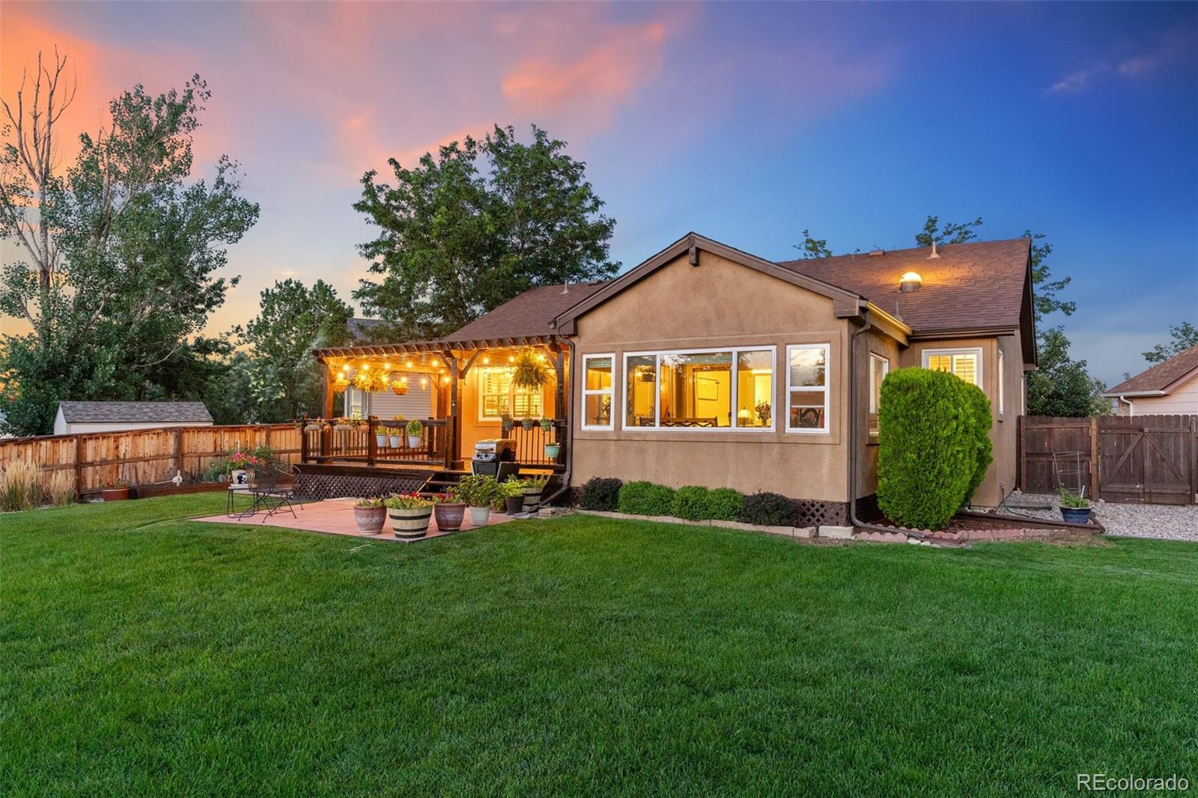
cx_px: 599
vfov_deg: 55.1
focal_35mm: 23
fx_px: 765
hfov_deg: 76.1
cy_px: 399
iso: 1600
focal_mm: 23
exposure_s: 2.5
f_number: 8
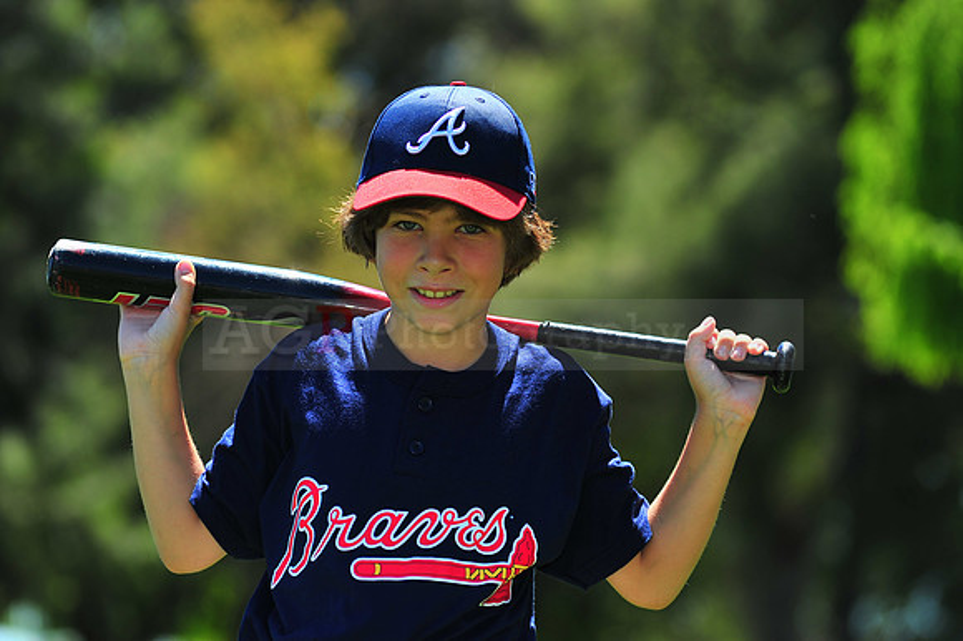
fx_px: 4812
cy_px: 320
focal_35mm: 180
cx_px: 482
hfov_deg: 11.4
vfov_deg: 7.6
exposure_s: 1/1000
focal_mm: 180
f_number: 5
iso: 200
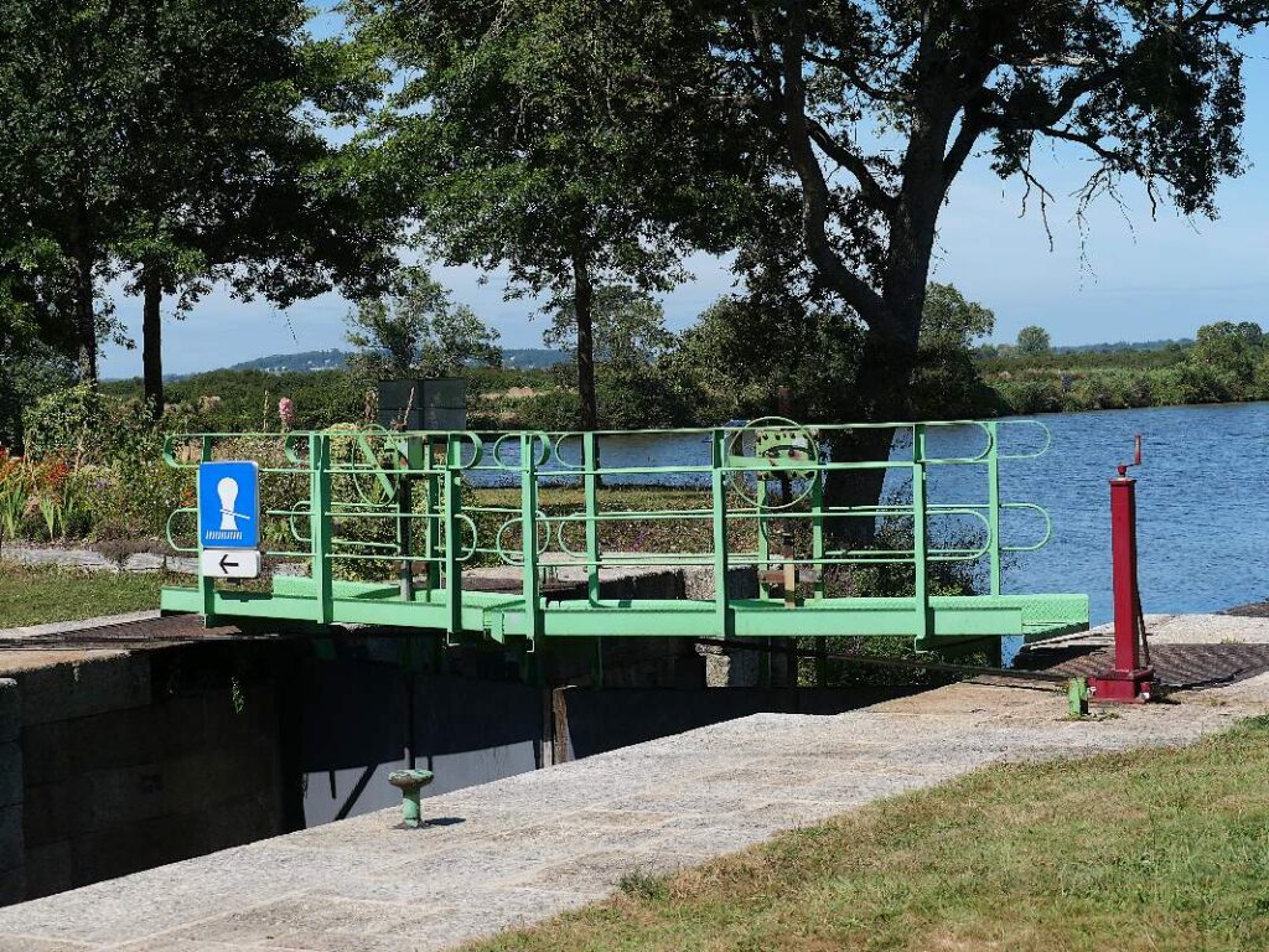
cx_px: 634
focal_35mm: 70
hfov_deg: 27.8
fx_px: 2566
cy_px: 476
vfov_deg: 21.0
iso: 200
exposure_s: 1/800
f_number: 6.3
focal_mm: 35
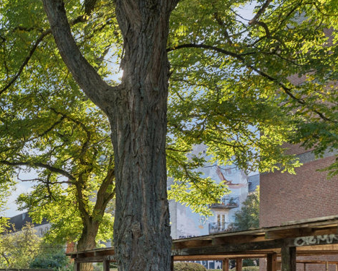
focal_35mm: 40
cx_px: -28
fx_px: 400
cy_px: 207
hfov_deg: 38.4
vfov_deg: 36.4
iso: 200
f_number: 8
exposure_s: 1/125
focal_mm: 12
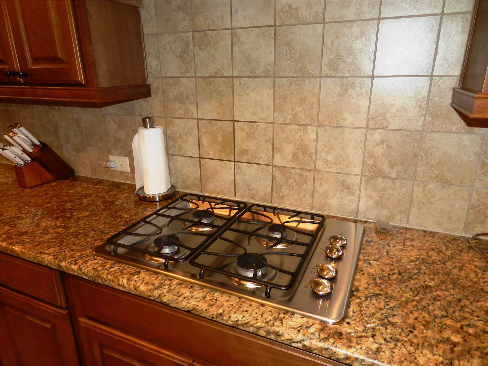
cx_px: 244
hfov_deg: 73.9
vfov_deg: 58.9
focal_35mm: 23
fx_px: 324
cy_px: 183
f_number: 3.4
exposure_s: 1/30
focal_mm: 4
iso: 200
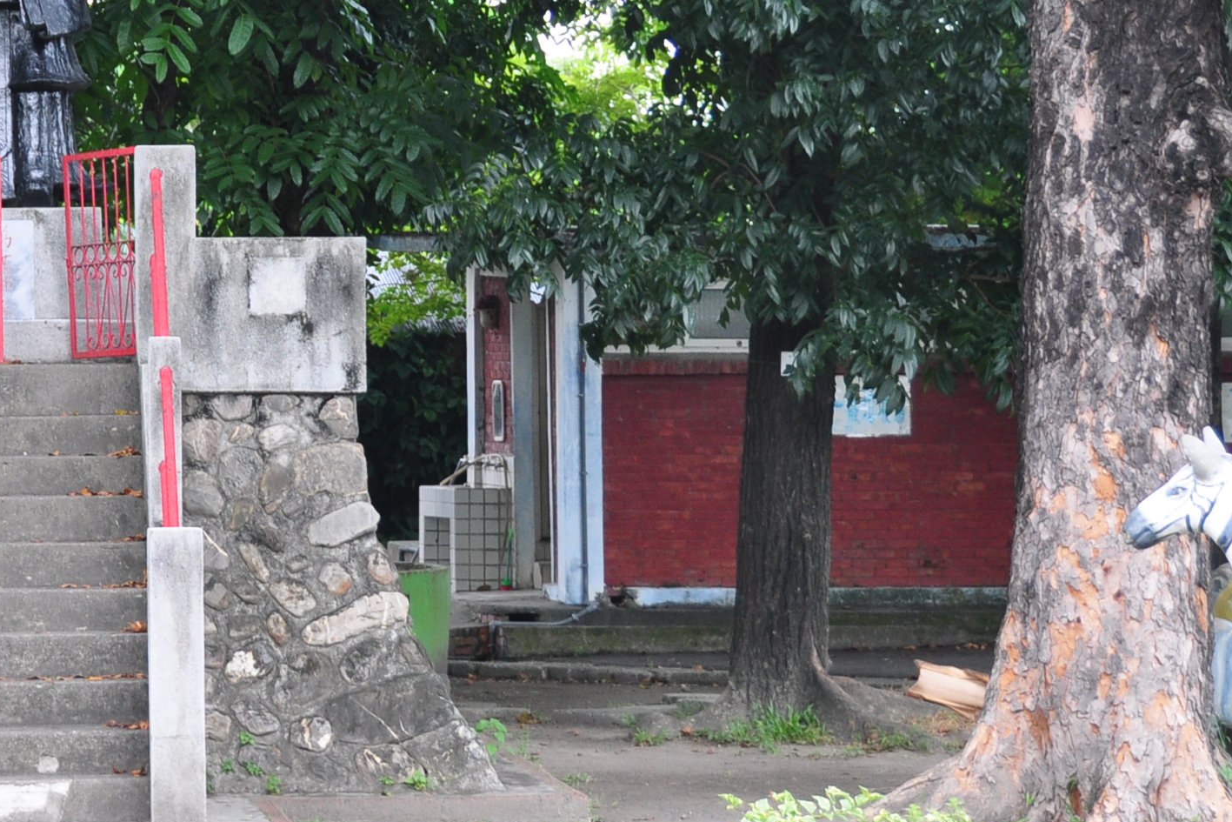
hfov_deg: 14.8
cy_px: 177
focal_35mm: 136
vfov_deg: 10.1
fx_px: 4654
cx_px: 30
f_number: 5
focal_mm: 40
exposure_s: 1/100
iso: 400
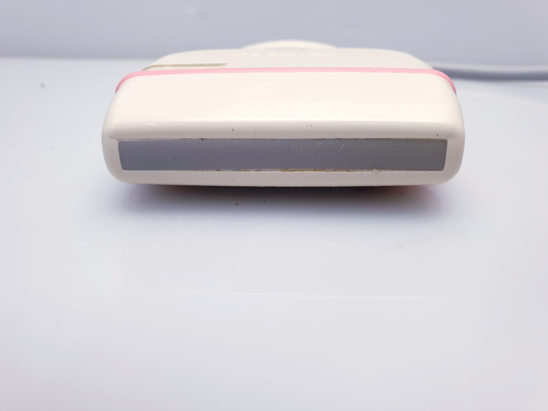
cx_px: 274
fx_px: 412
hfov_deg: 67.3
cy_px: 206
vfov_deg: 53.1
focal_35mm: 26
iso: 64
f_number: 2.4
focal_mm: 4.3
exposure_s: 1/50
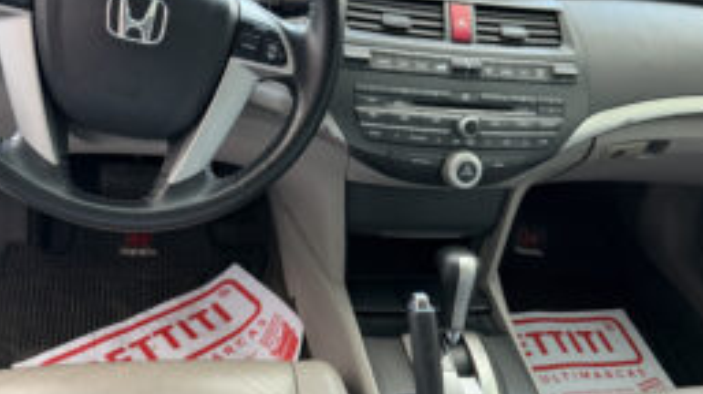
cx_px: 339
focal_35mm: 38
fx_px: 708
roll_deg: -13.3
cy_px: 231
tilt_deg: -39.0
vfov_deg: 31.0
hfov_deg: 52.8
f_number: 1.78
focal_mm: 6.76
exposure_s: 1/60
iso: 800
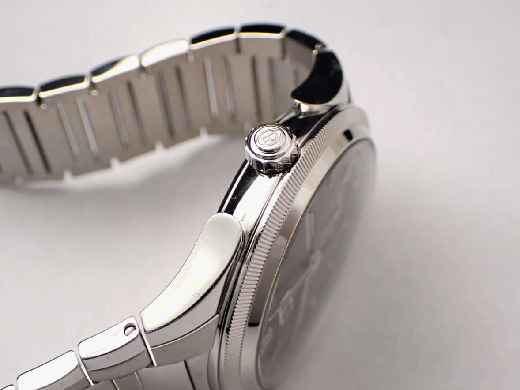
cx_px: 264
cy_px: 192
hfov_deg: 34.9
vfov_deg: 26.6
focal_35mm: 55
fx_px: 826
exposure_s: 1/100
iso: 800
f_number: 3.3
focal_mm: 9.65
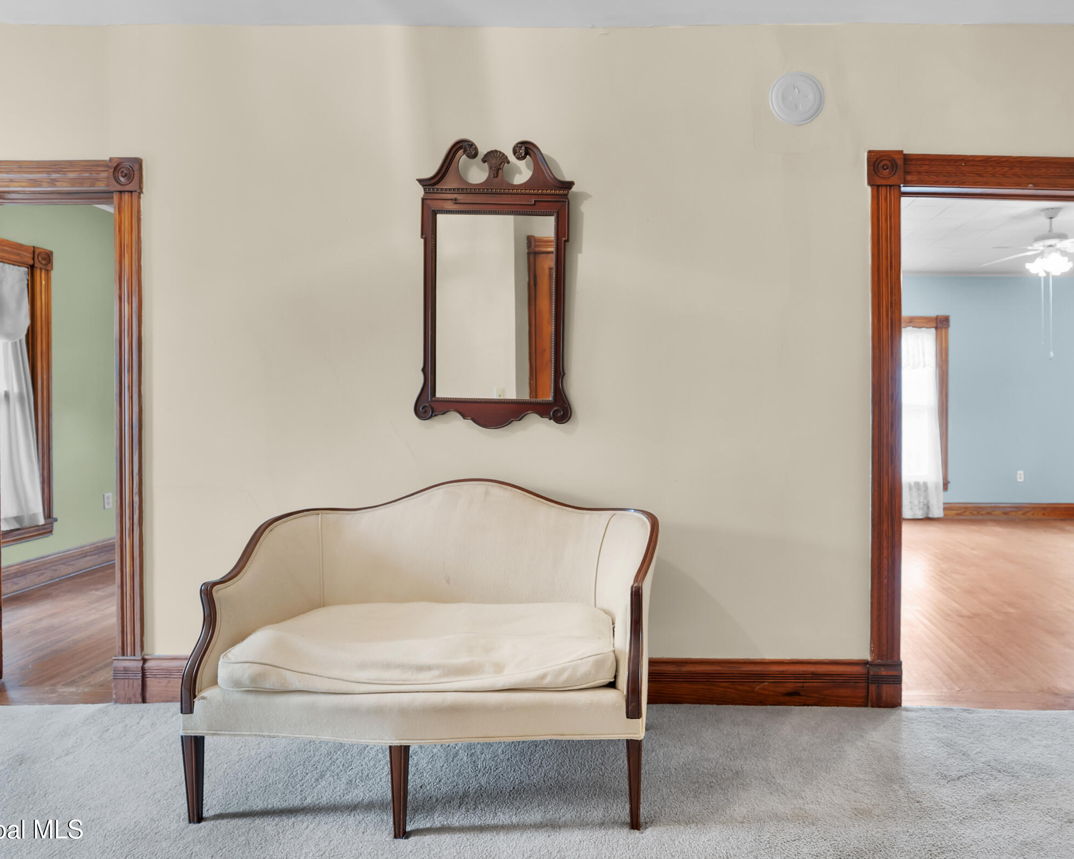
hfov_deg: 82.5
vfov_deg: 70.8
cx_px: 630
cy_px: 418
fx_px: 604
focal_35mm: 19
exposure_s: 1/8
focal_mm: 16
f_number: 4
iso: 250
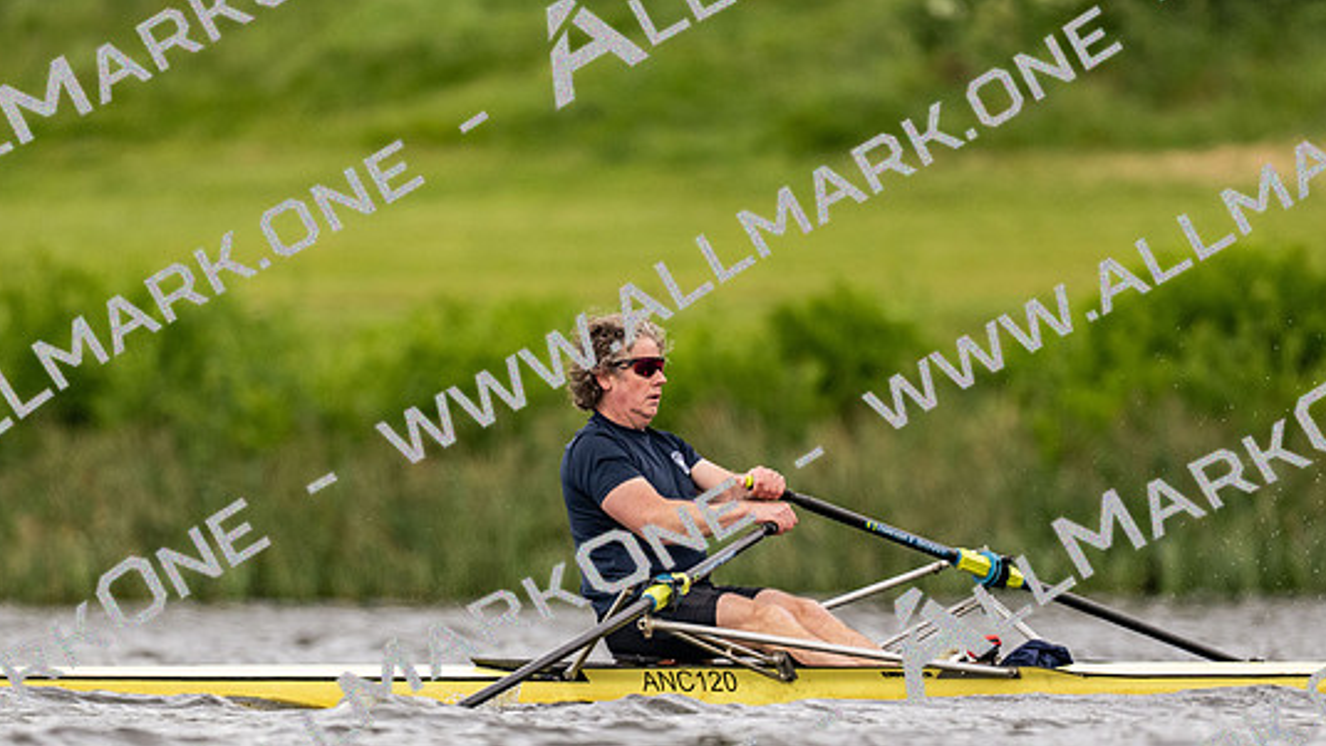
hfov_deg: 2.1
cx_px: 682
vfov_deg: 1.2
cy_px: 471
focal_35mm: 1022
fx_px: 35936
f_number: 4
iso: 800
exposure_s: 1/2500
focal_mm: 600
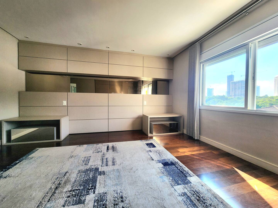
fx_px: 104
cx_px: 139
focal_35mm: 13
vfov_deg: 89.9
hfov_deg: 106.2
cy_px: 104
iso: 50
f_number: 2.2
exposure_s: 1/263
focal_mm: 2.2
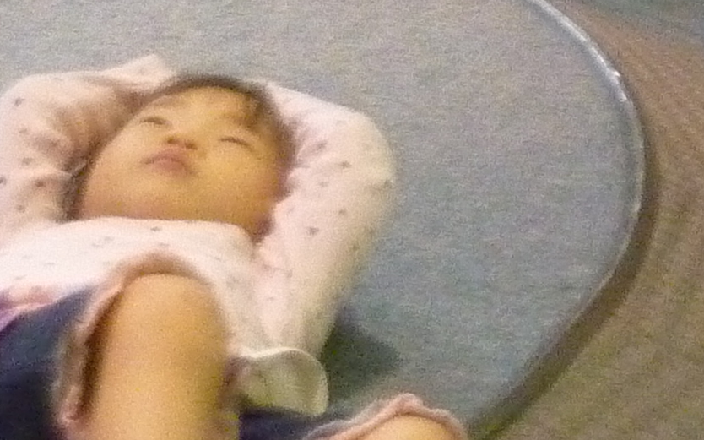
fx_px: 5640
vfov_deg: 4.5
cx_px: -73
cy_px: 431
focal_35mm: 294
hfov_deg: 7.1
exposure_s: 1/50
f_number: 4
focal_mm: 10.3
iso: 800
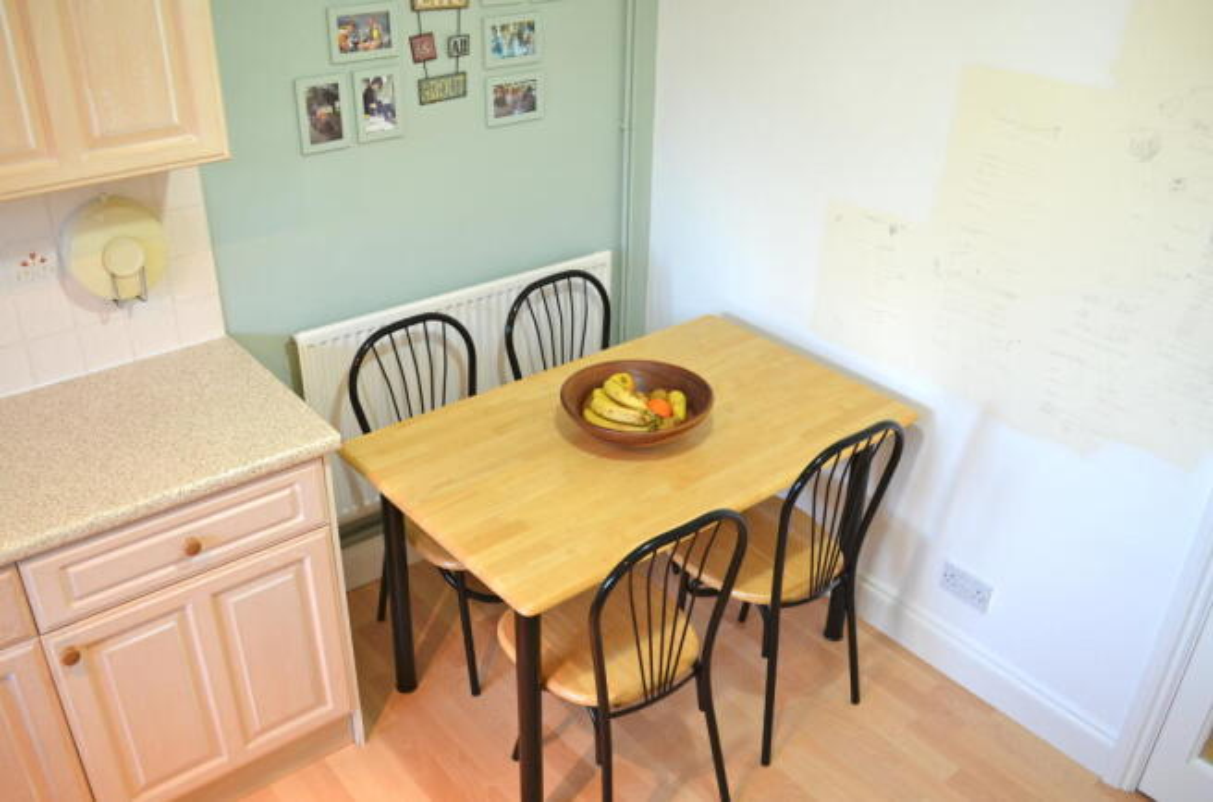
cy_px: 401
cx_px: 606
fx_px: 908
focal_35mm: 27
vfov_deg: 47.7
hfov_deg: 67.5
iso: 640
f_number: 4
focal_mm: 18
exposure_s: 1/60
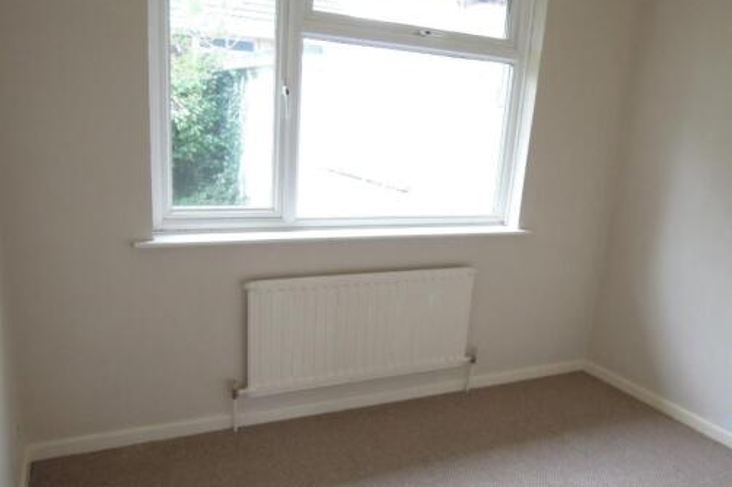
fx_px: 589
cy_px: 275
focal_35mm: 29
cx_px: 355
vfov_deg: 44.8
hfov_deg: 63.7
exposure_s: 1/30
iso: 280
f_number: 2.8
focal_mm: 4.3
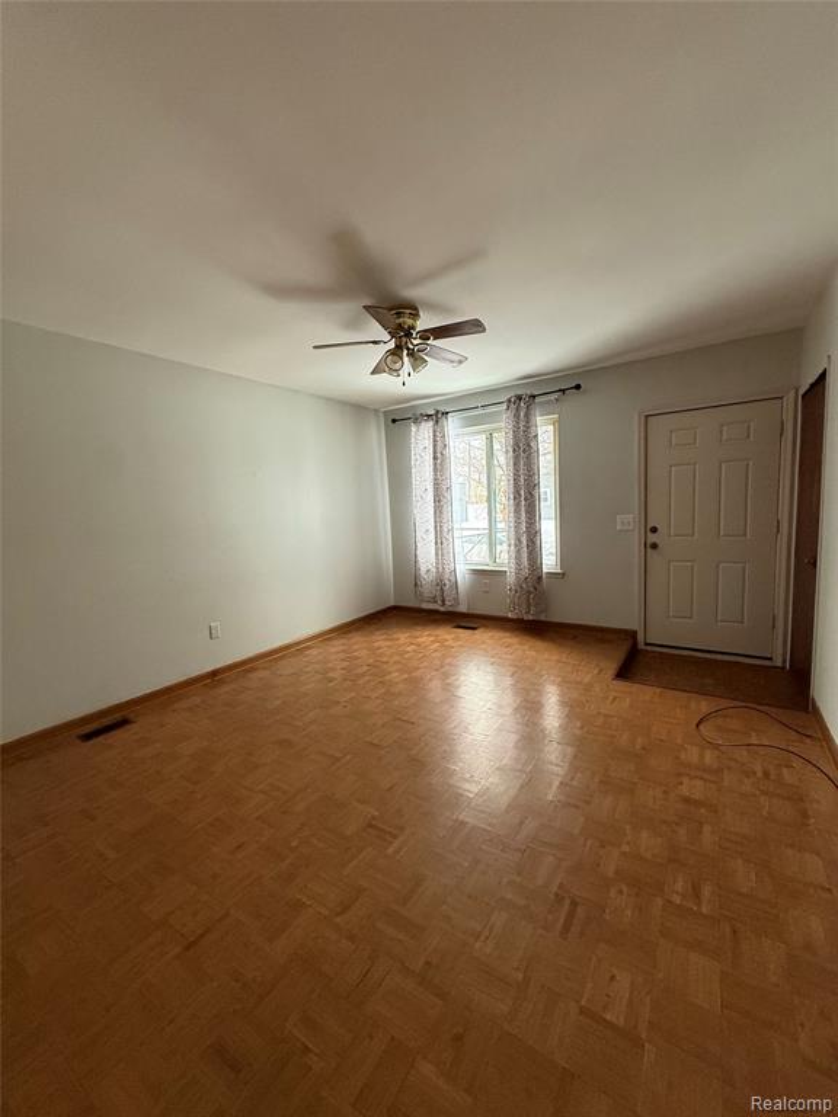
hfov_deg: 85.7
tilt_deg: -6.1
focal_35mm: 14
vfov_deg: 102.1
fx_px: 452
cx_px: 419
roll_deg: +2.0
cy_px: 558
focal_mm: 2.22
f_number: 2.2
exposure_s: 1/72
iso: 320
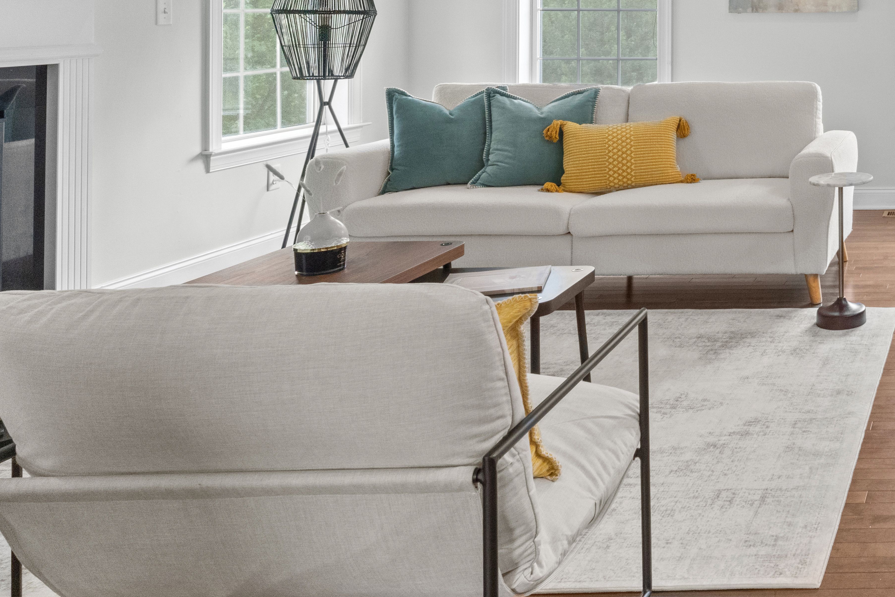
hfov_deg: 40.5
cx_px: 1010
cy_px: -10
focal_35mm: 37
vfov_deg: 32.8
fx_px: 920
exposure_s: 1/5
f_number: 11
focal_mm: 14
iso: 1600
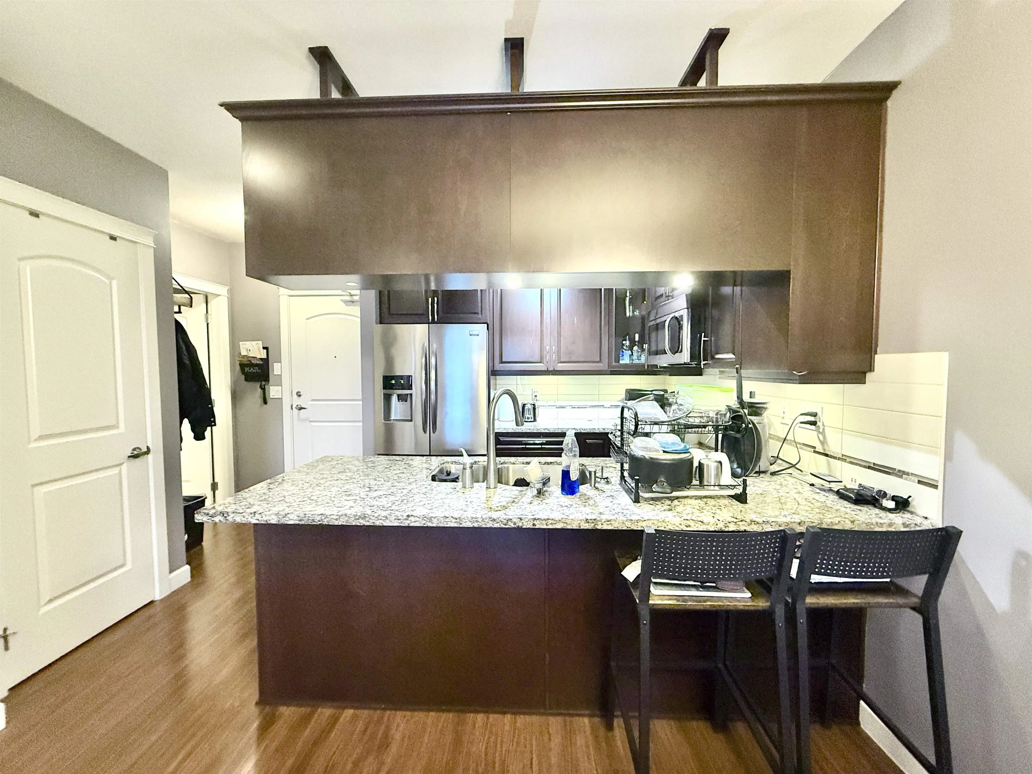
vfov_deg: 85.7
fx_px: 417
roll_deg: -0.6
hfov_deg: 102.1
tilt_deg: -2.1
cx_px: 516
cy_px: 387
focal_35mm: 14
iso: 500
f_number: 2.2
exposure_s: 1/60
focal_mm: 2.22
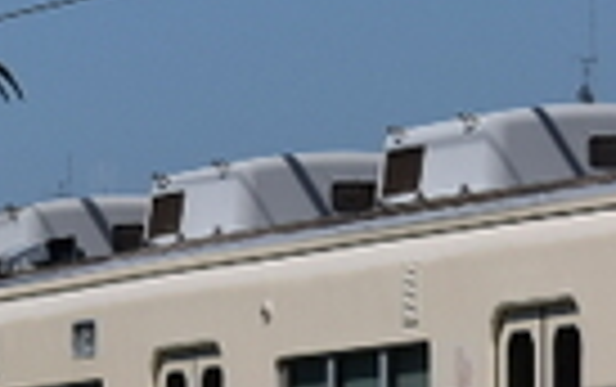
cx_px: 292
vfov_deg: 2.2
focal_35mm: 608
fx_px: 10220
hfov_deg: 3.5
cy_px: 446
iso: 100
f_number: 4.2
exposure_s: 1/3200
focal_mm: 68
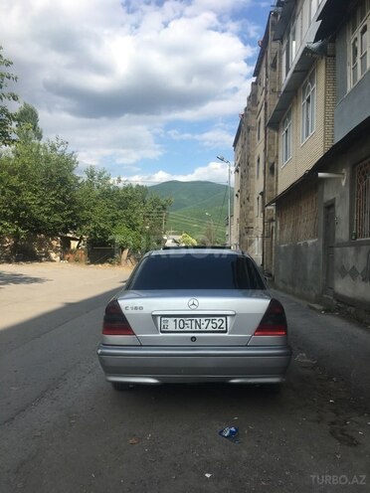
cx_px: 185
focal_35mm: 29
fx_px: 413
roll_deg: -1.4
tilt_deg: +1.6
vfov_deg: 61.7
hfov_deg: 48.2
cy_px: 246
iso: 25
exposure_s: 1/864
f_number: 2.2
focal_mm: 4.15
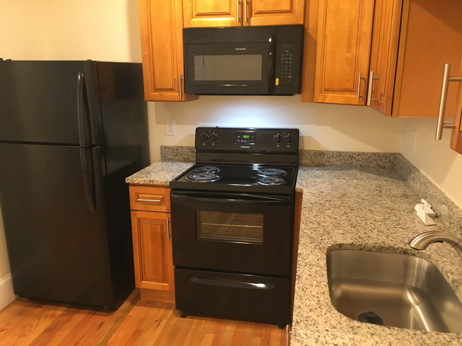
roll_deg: -0.1
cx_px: 231
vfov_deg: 48.2
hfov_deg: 61.7
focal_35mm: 29
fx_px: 387
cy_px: 173
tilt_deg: -15.4
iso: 250
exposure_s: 1/30
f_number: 2.2
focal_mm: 4.15
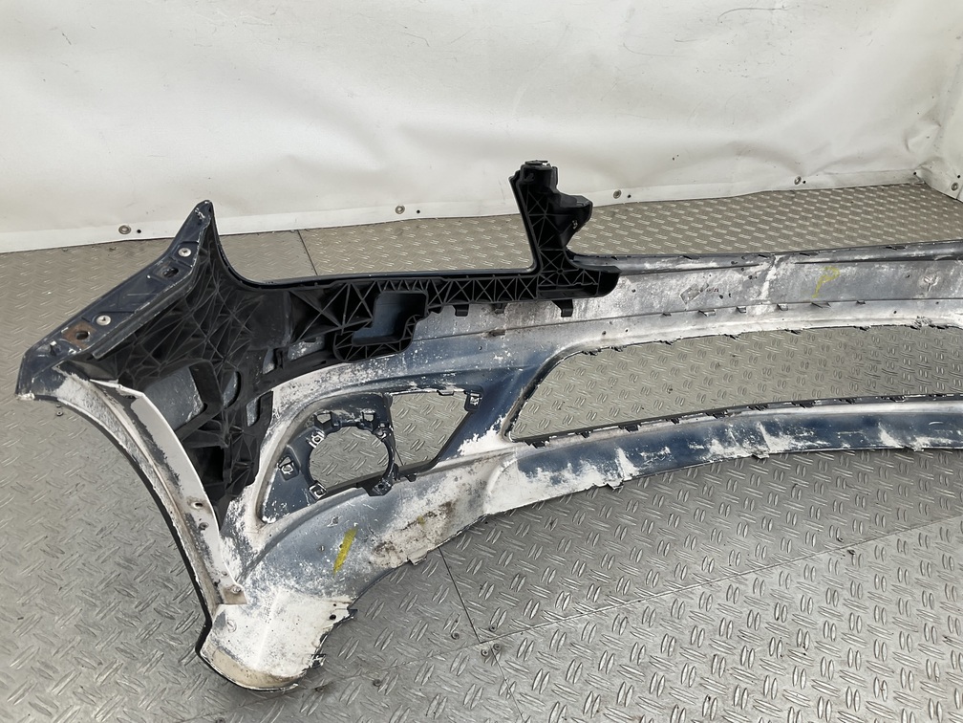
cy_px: 362
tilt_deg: -33.8
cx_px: 482
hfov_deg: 61.7
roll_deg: -7.6
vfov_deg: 48.2
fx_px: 807
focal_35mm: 29
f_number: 1.8
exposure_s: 1/120
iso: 20
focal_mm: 3
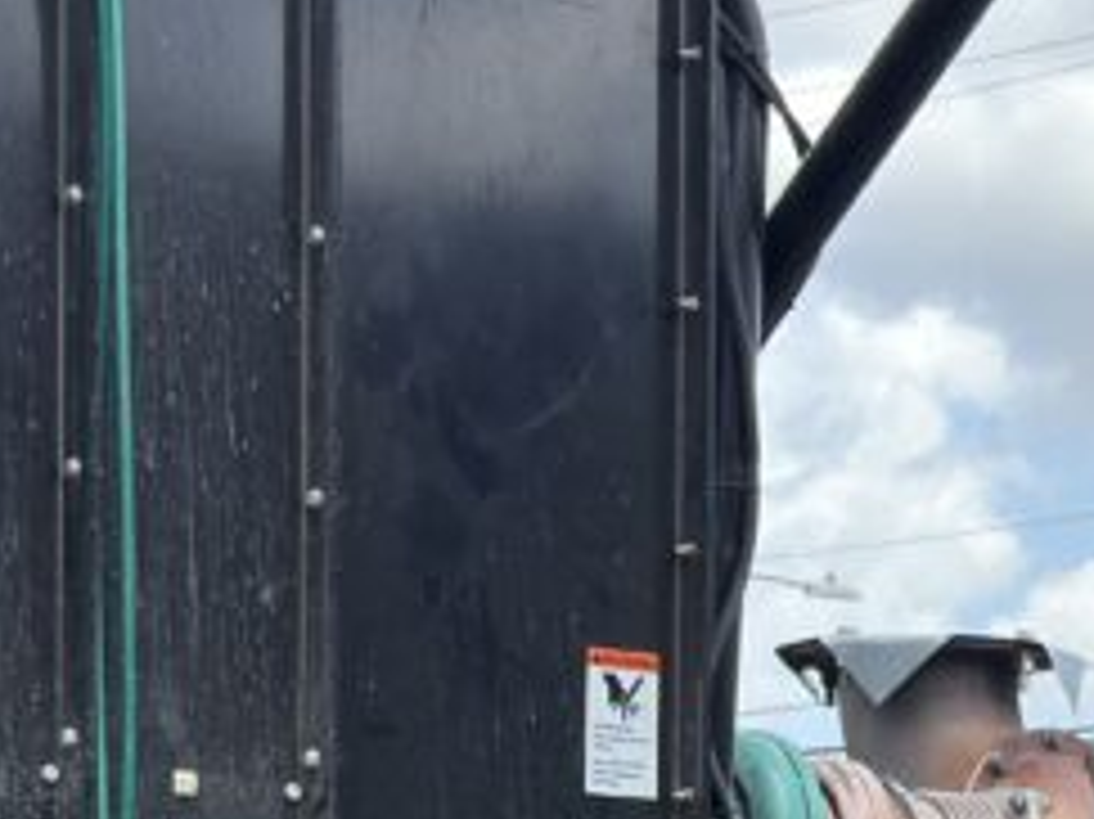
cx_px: 1207
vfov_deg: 9.5
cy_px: 1220
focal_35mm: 152
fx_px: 4801
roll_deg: -0.1
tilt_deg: +0.1
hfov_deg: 12.8
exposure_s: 1/2066
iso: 100
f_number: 1.78
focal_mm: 6.76
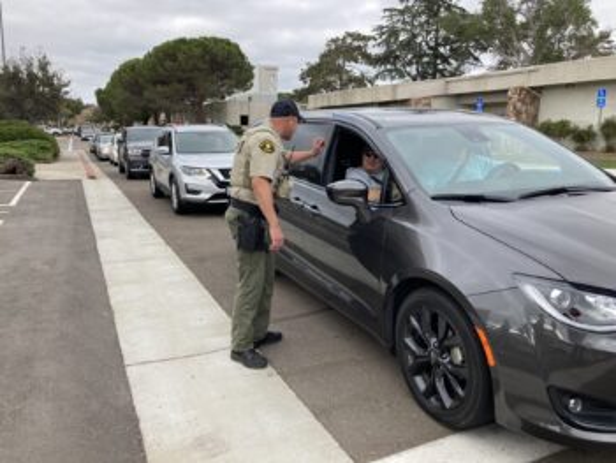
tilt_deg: -9.7
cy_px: 232
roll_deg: +0.0
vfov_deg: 49.8
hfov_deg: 63.4
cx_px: 308
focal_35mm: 28
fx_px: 499
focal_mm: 3.99
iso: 20
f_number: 1.8
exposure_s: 1/615
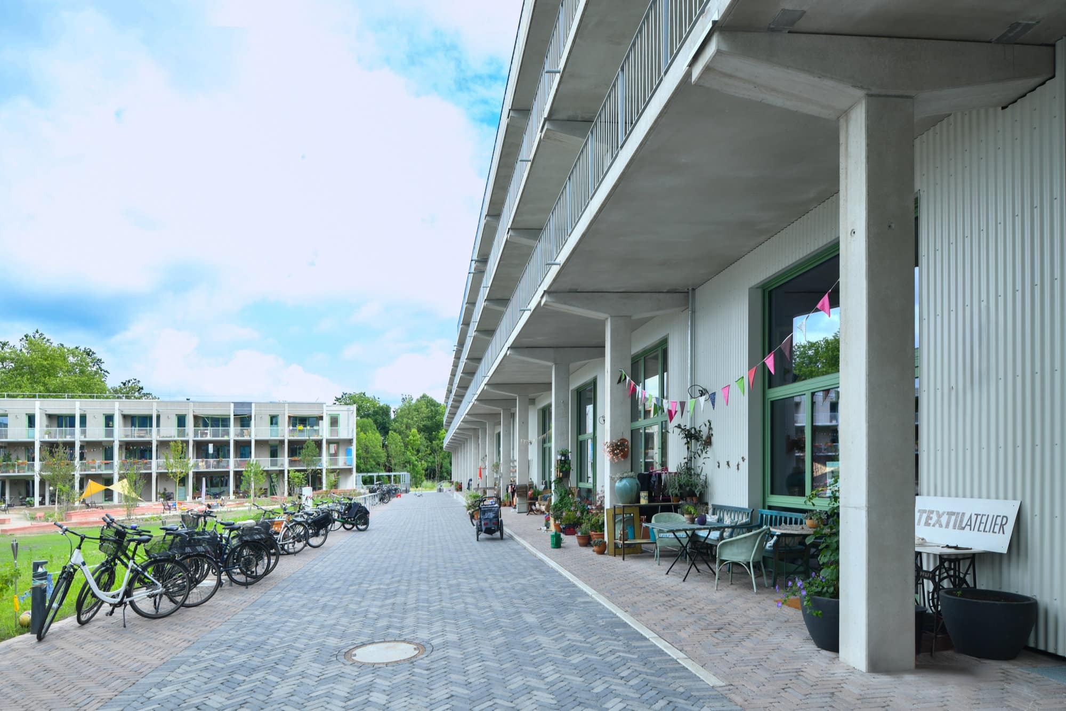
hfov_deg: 86.9
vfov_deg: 64.6
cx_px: 533
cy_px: 356
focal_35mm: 19
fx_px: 563
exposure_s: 1/125
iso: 160
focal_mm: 19
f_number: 8
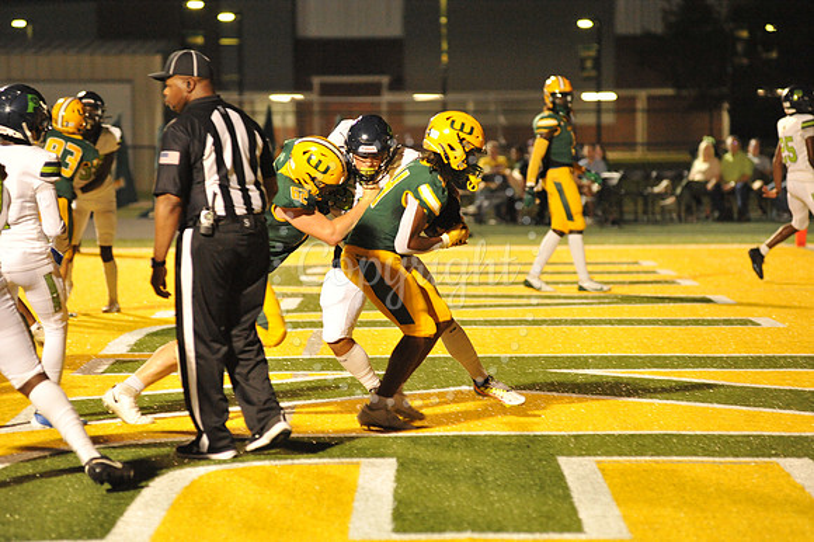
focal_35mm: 185
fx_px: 4181
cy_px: 271
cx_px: 407
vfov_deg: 7.4
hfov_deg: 11.1
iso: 6400
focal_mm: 185
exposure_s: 1/320
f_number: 4
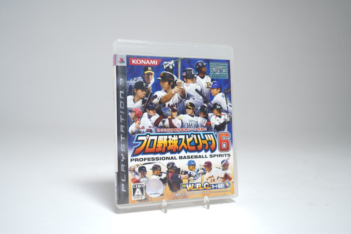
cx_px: 176
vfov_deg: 38.9
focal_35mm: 34
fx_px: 331
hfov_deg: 55.8
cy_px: 117
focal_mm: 34
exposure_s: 1/5
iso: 64
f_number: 4
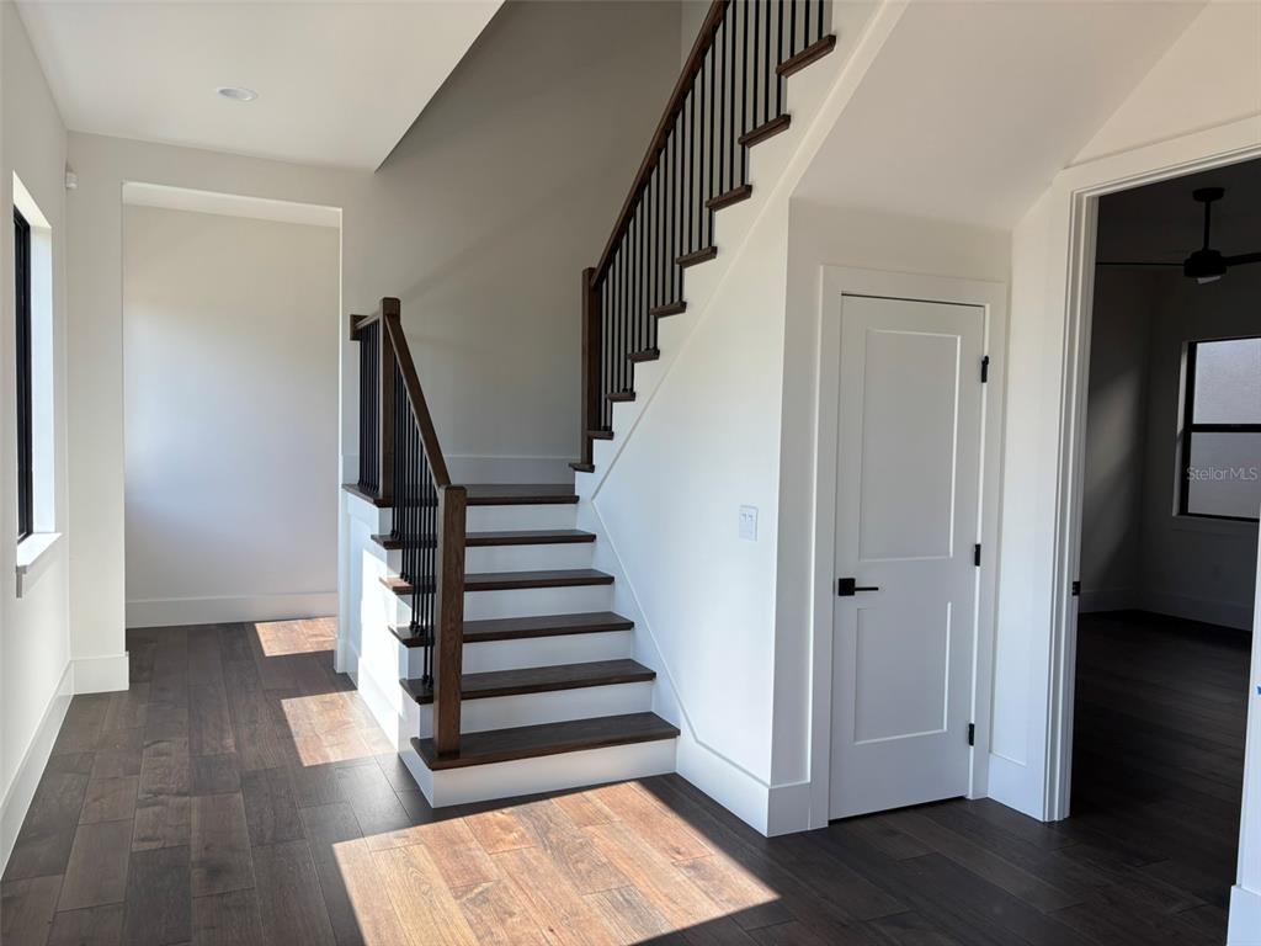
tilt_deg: -3.7
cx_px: 630
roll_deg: -1.0
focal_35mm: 26
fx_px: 947
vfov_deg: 53.1
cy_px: 473
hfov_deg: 67.3
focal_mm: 5.96
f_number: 1.6
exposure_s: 1/378
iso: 50
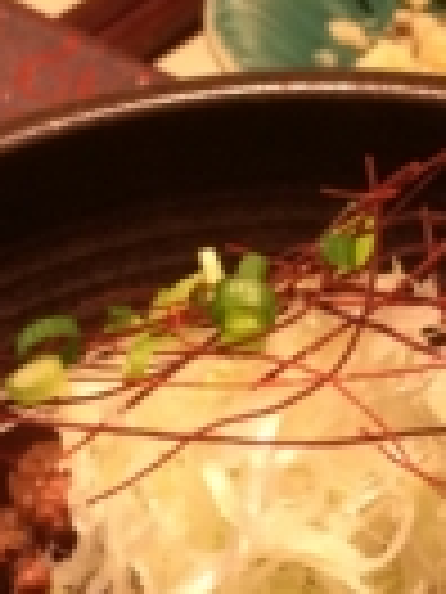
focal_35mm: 99
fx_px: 1701
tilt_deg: -45.8
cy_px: 454
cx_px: 279
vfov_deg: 19.7
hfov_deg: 14.9
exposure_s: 1/30
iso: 320
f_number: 2.2
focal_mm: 4.15
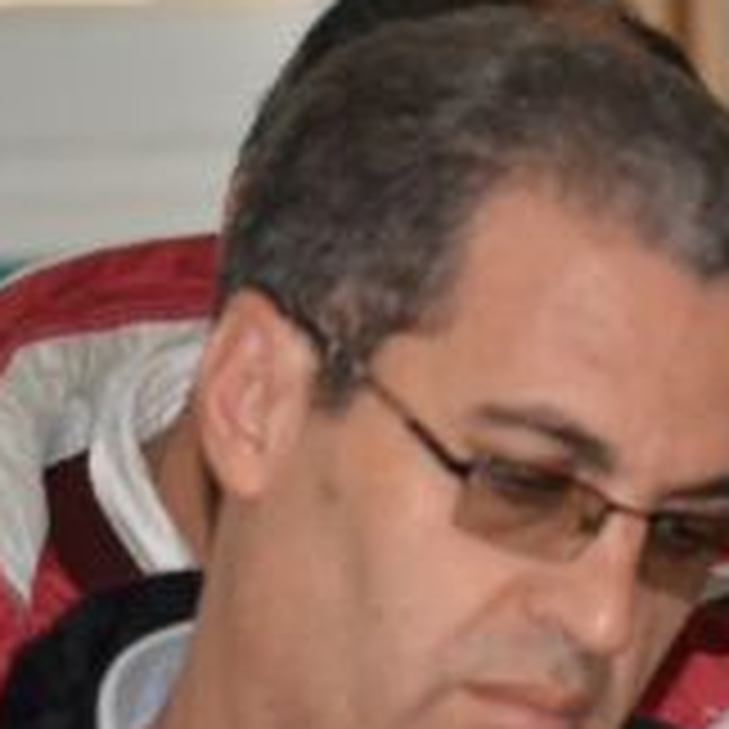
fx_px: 22754
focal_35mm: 955
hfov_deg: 1.8
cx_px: 634
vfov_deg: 1.8
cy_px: 801
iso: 3200
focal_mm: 190
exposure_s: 1/60
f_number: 5.6
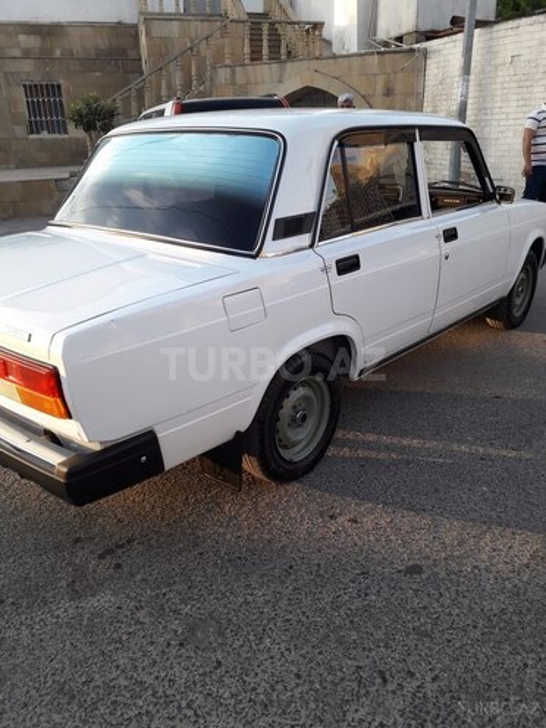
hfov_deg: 51.4
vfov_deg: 65.3
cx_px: 273
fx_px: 568
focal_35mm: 27
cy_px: 364
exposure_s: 1/167
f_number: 1.9
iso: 40
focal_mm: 3.6
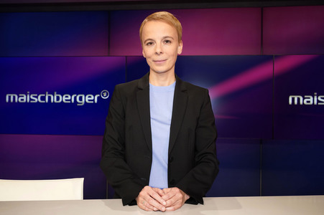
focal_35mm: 31
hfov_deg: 60.3
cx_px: 162
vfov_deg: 42.3
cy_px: 108
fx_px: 279
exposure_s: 1/125
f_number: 5.6
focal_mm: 31
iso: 2000
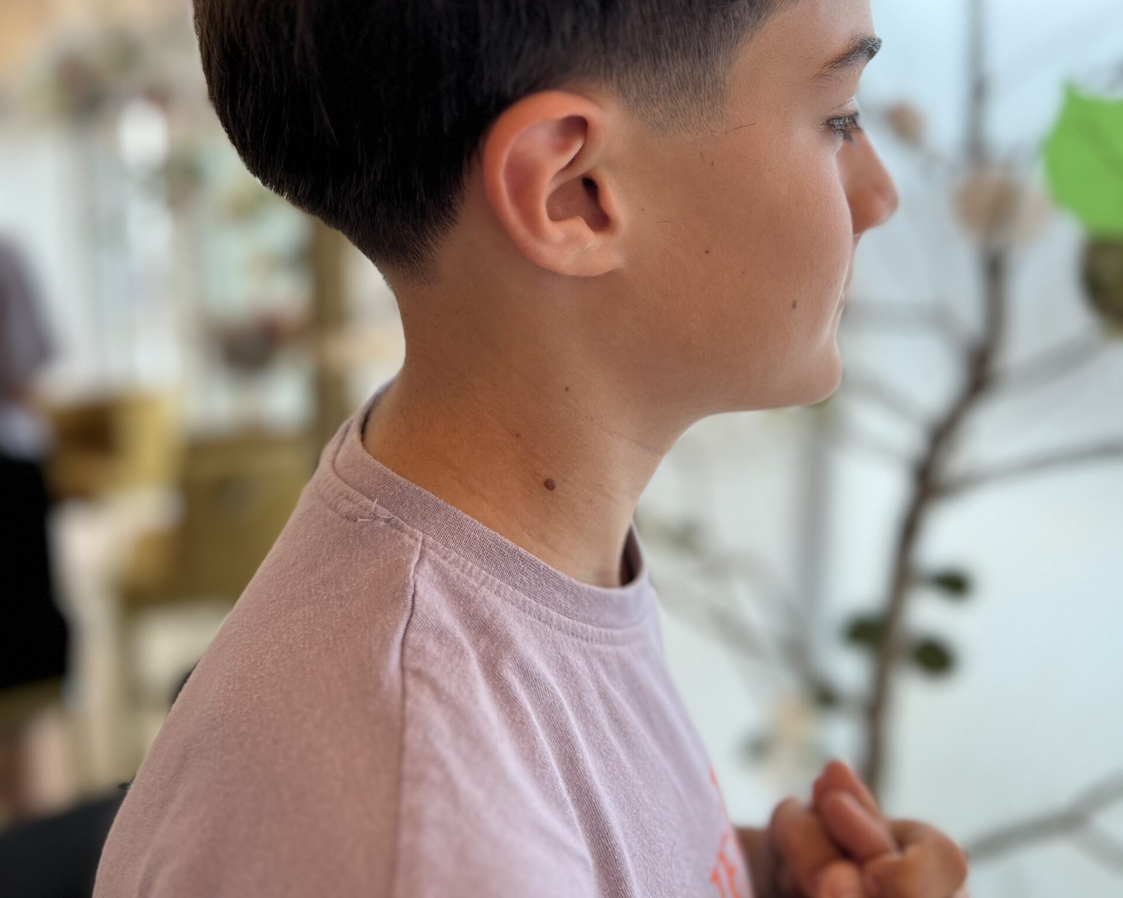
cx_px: 562
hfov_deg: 52.8
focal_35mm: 34
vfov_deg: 42.0
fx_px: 1130
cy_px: 223
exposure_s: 1/151
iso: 32
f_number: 1.5
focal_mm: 5.7
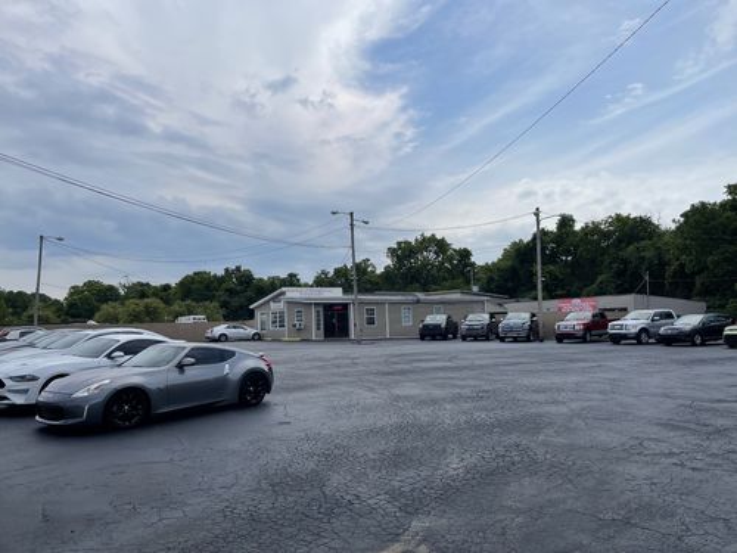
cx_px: 368
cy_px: 276
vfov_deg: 54.9
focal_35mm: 25
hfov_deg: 69.4
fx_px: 532
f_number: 1.6
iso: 32
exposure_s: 1/5128
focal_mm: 5.1
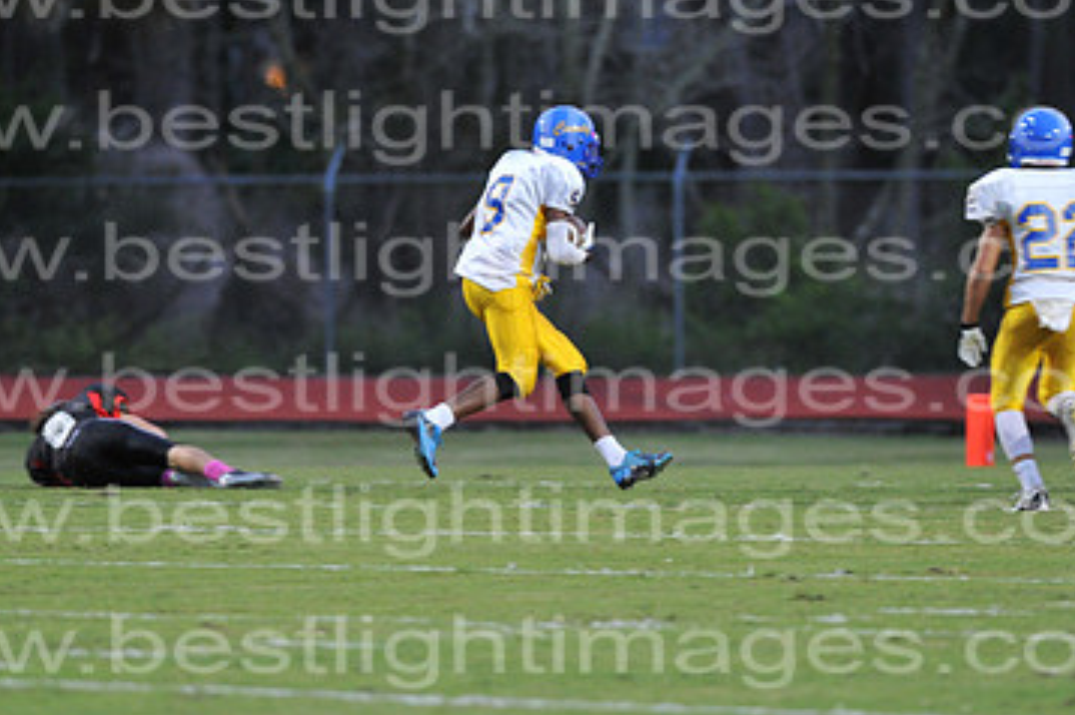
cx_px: 498
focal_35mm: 486
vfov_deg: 2.8
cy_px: 324
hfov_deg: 4.2
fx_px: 14499
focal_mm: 300
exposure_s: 1/250
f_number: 4
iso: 3200
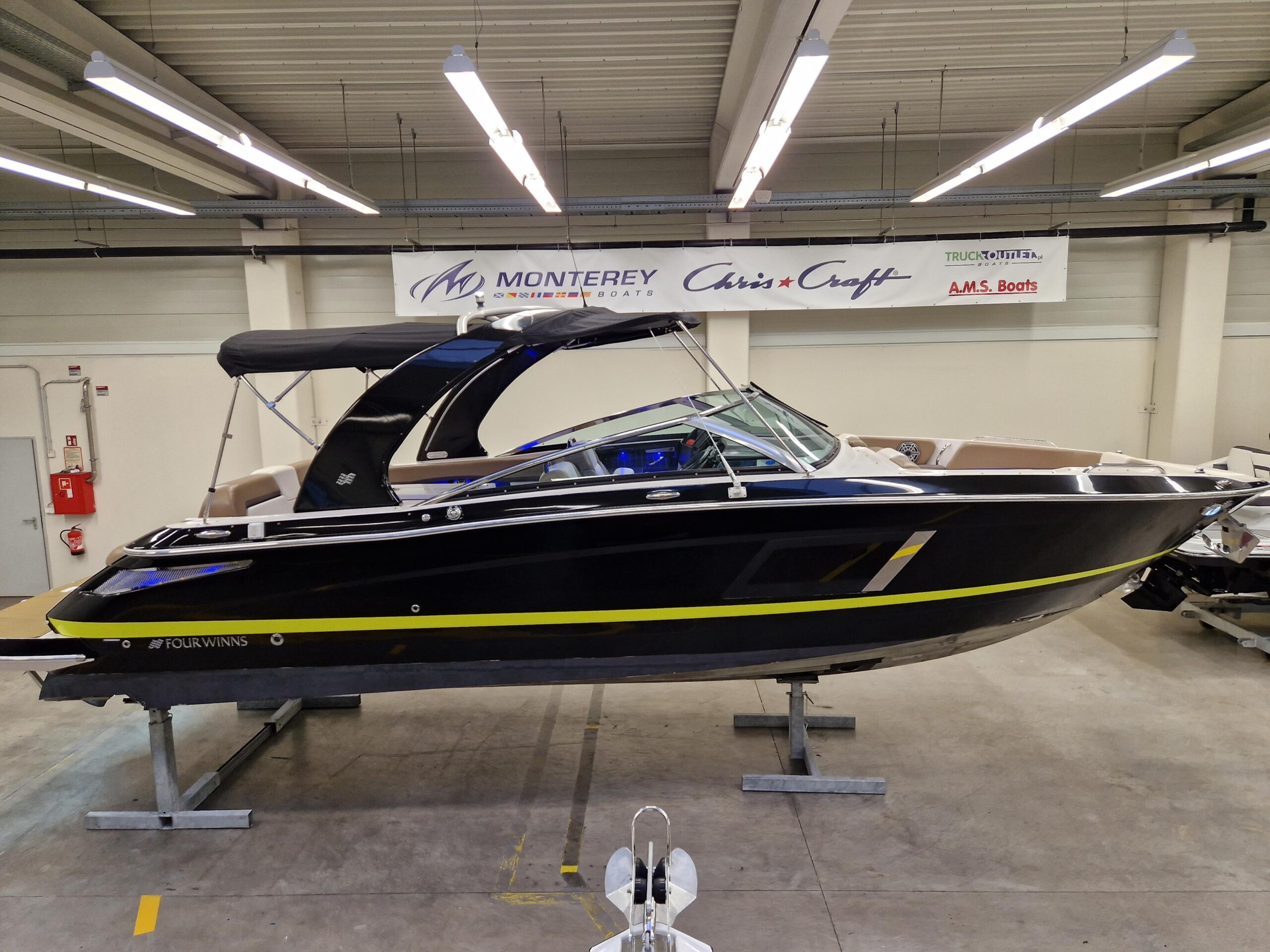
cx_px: 635
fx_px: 844
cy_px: 476
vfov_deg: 58.9
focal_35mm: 23
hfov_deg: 73.9
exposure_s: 1/100
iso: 125
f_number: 1.8
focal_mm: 5.4
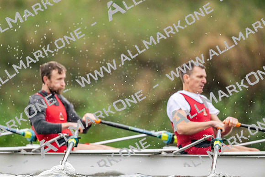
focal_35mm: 600
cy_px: 88
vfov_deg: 2.3
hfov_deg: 3.4
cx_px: 132
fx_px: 4417
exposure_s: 1/2500
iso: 7200
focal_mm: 600
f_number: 4
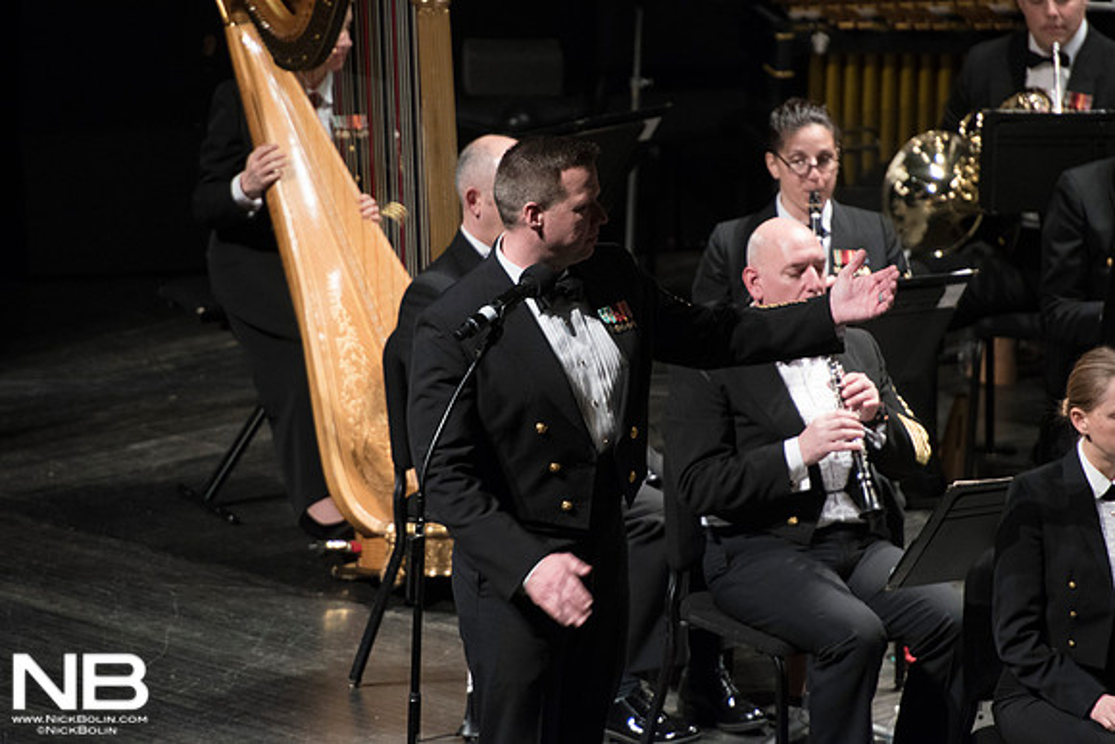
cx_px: 558
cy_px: 372
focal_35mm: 400
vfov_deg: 3.4
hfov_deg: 5.2
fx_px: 12391
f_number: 5.6
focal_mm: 400
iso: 4000
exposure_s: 1/125
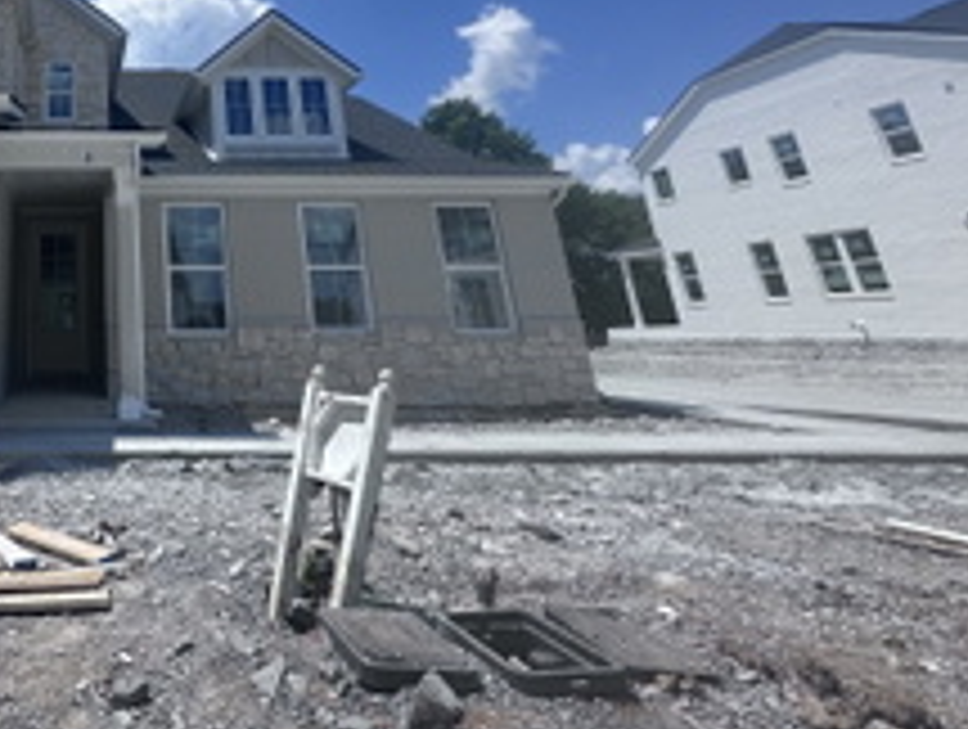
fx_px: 728
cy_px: 72
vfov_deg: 47.7
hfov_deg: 56.8
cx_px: 77
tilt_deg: +20.8
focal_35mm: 26
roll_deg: +0.2
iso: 50
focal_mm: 2.22
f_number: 2.2
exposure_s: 1/3731
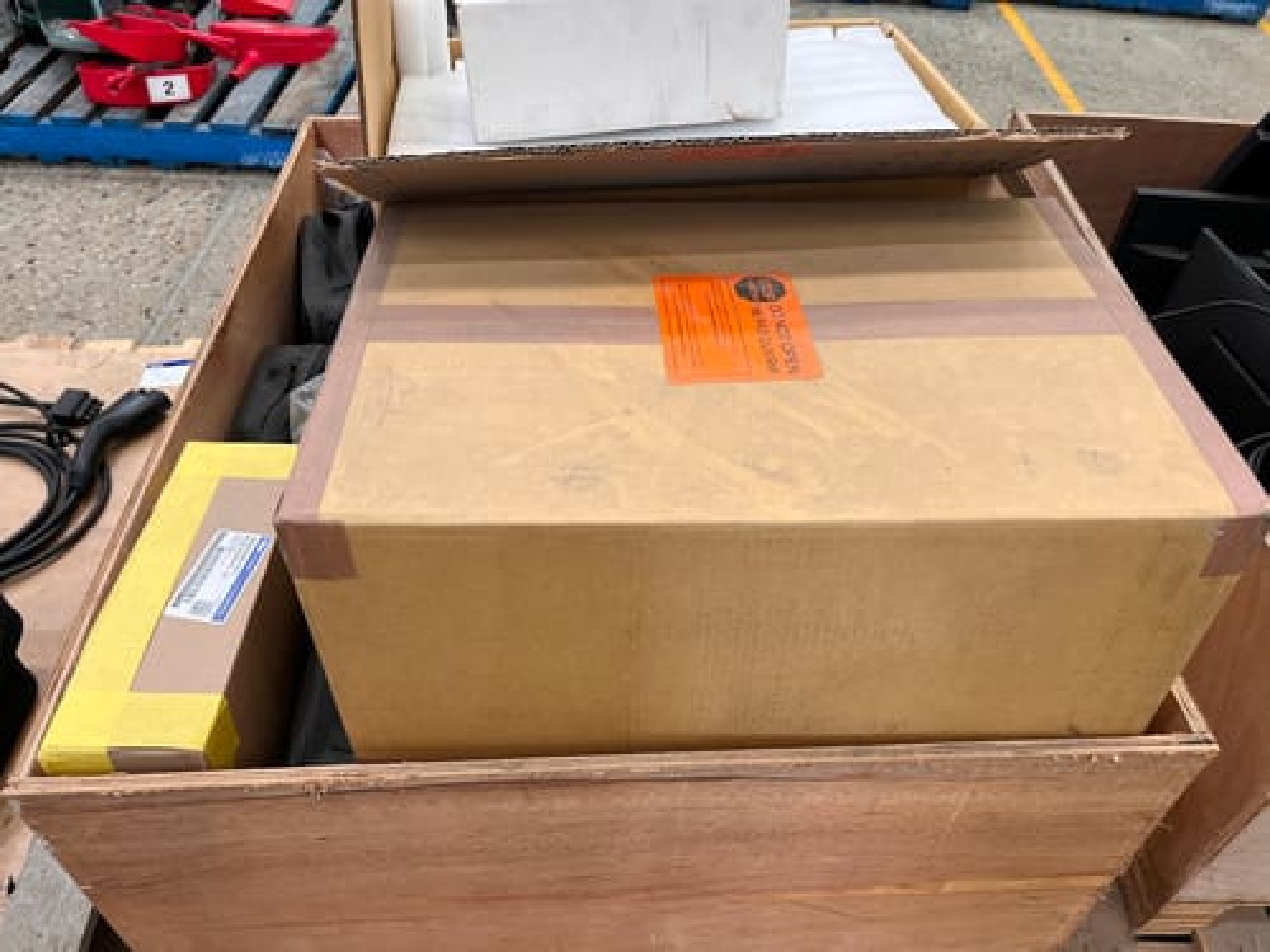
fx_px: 954
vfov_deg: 53.1
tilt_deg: -42.4
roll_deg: +0.1
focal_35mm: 26
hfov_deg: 67.3
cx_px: 635
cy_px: 476
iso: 50
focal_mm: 5.1
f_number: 1.6
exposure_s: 1/100
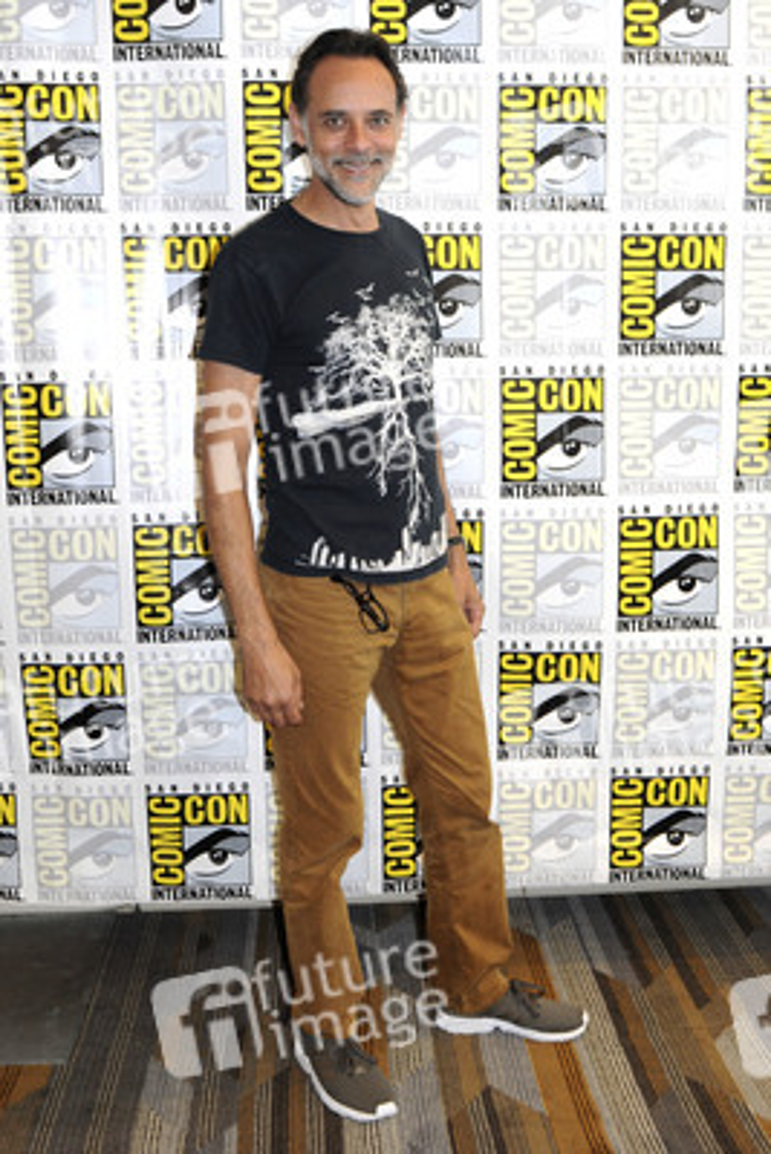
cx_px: 386
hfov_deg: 36.9
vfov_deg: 53.1
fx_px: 1155
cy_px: 577
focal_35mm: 36
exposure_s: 1/60
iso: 1000
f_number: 4.5
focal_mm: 24
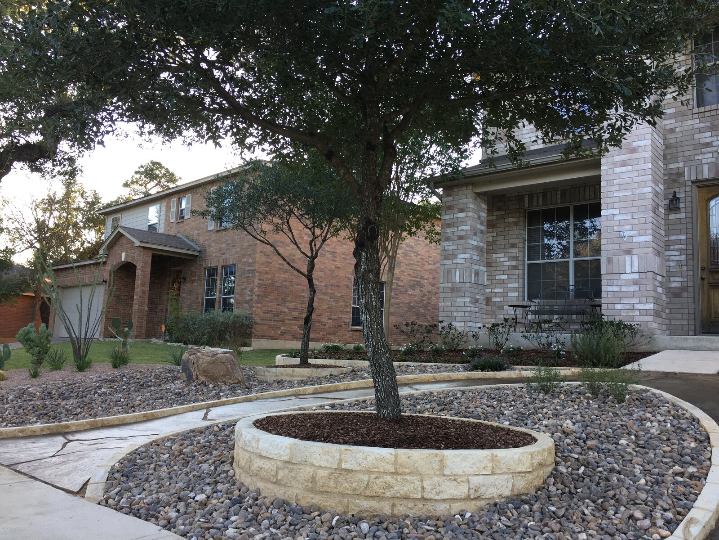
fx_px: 602
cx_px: 360
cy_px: 270
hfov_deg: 61.7
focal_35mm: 29
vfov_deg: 48.2
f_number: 2.2
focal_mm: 4.15
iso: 32
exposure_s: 1/120
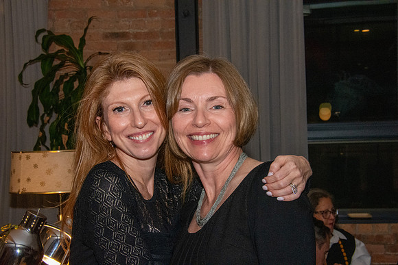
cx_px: 199
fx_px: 929
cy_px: 132
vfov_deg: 16.3
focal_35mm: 84
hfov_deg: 24.2
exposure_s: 1/160
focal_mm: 56
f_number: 16
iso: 5000
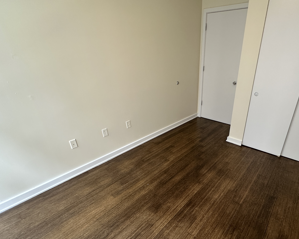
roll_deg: +0.0
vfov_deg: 70.5
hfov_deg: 81.9
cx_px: 185
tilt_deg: -25.9
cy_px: 136
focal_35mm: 19
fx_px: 168
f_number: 2.2
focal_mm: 2.22
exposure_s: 1/99
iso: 160
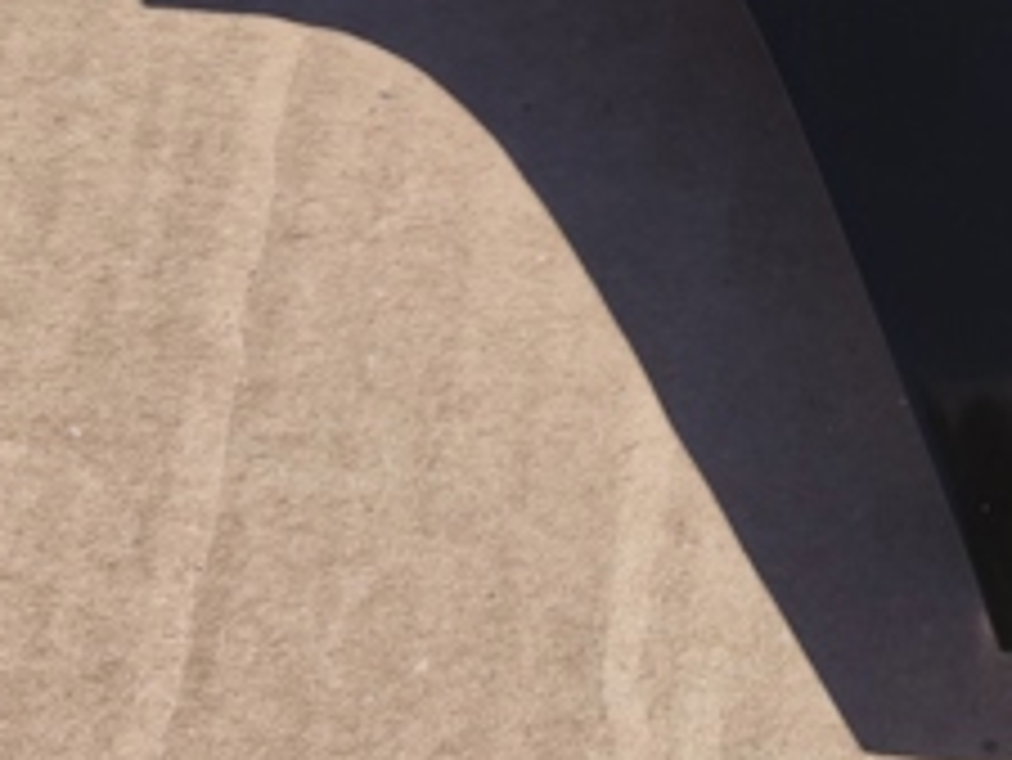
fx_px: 2077
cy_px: -157
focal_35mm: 71
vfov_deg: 19.5
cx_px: 1160
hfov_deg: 25.1
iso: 50
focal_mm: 5.43
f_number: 1.89
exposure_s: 1/1440
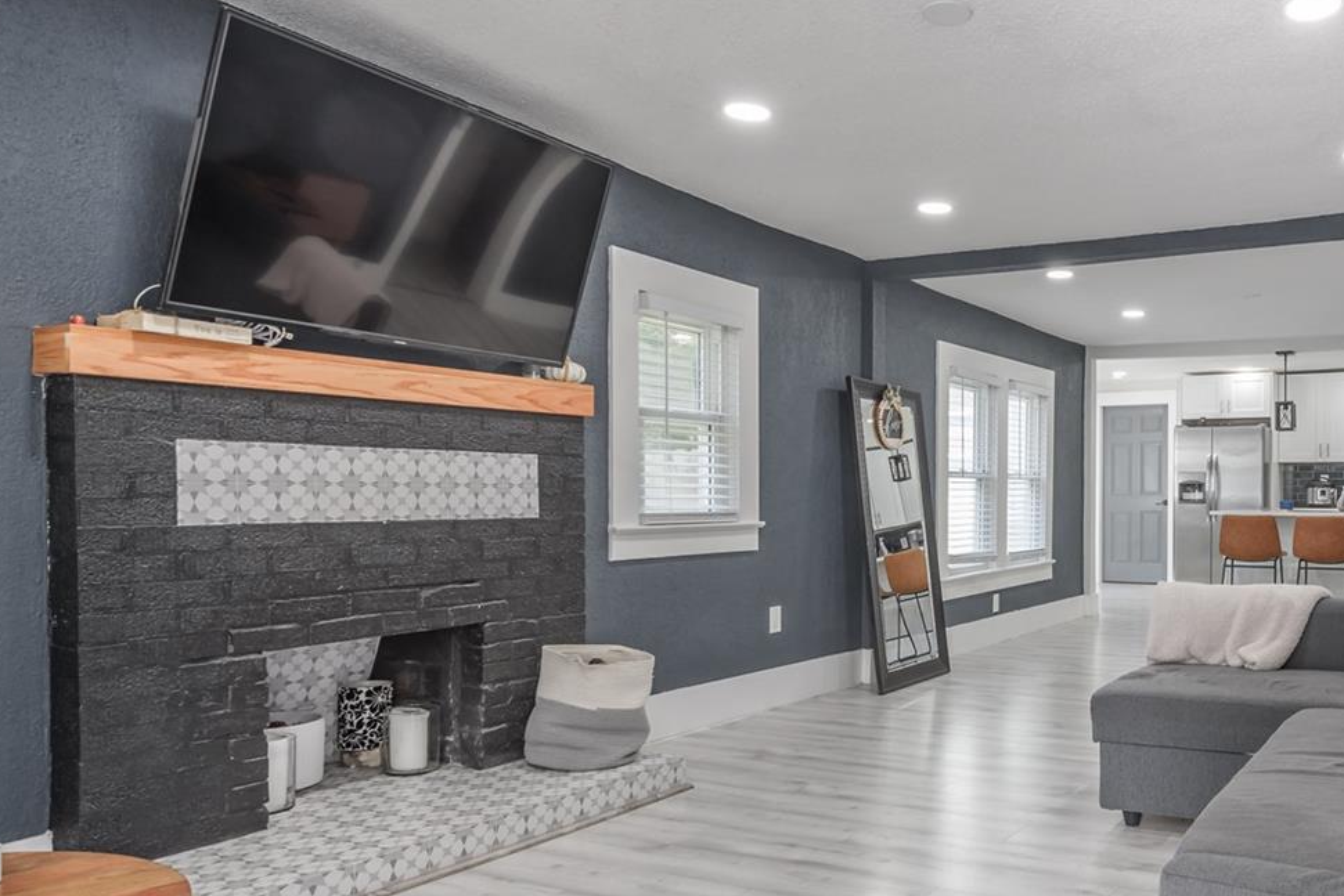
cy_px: 507
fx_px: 1046
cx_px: 1020
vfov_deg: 46.3
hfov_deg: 61.5
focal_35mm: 28
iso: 320
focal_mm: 17
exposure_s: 1/15
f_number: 10
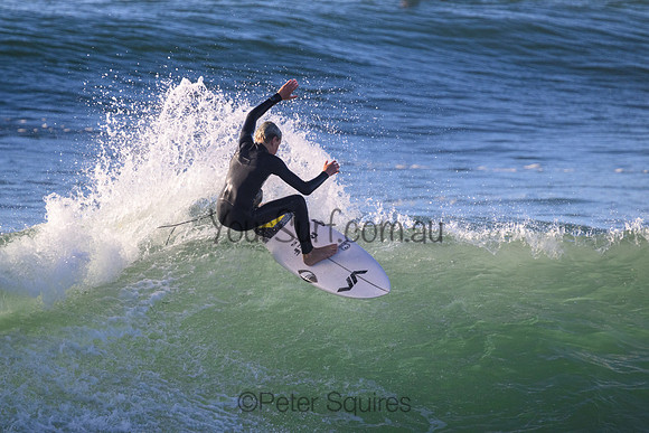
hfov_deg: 3.0
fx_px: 12261
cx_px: 324
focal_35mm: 680
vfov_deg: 2.0
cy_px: 216
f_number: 11
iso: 2500
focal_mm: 680
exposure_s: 1/2000
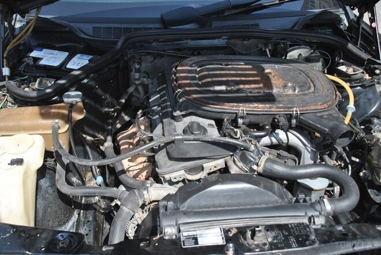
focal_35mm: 36
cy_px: 128
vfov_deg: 37.0
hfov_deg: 53.1
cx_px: 190
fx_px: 382
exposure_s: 1/160
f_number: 6.3
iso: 100
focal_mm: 24
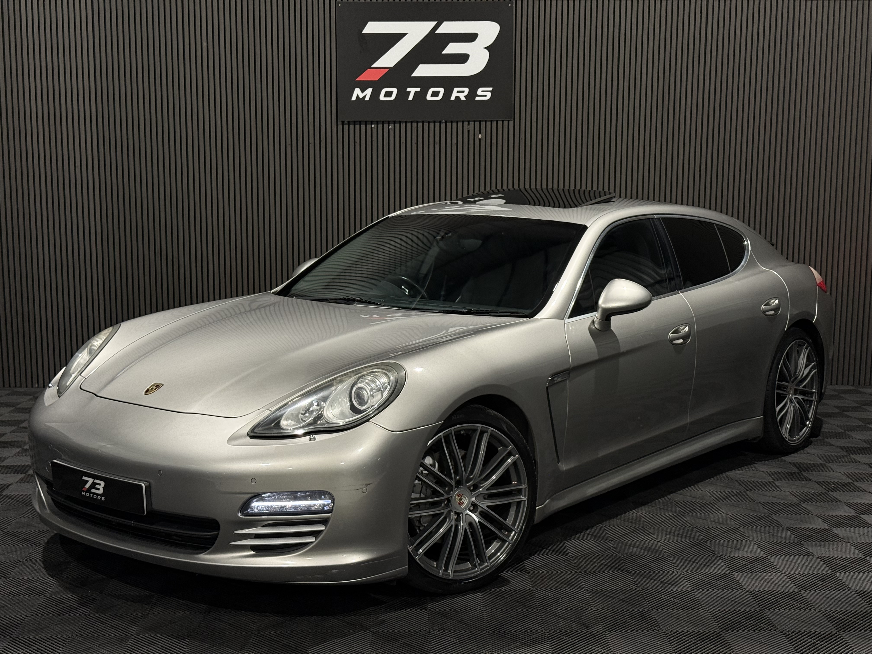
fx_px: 1209
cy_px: 327
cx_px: 436
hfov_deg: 39.7
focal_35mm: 48
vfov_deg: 30.3
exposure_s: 1/50
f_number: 1.78
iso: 100
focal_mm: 6.76
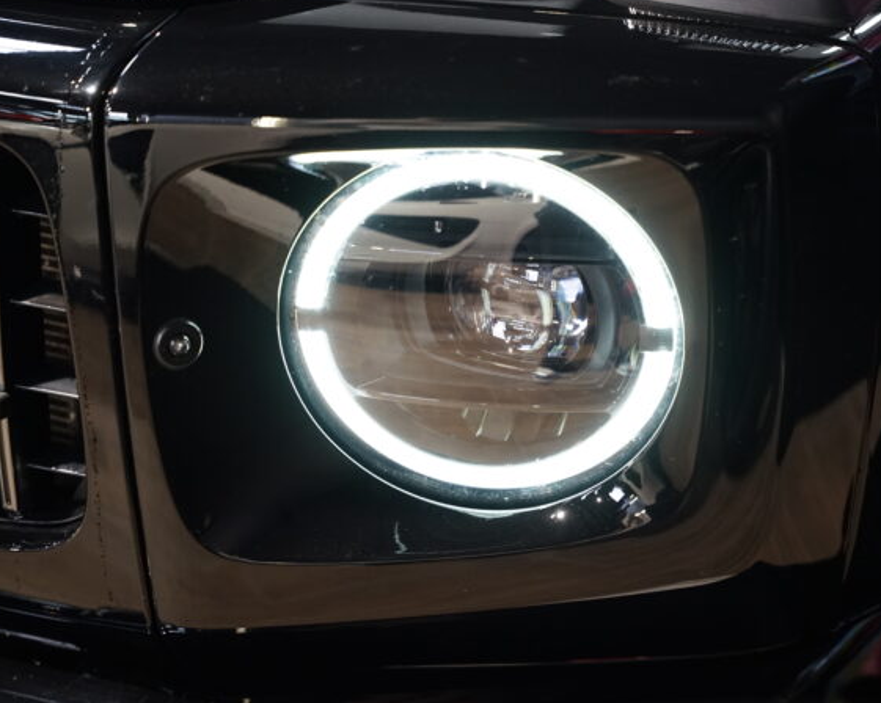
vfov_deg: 17.1
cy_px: 328
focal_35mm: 90
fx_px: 2345
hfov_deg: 21.3
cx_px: 477
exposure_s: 1/80
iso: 1600
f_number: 2.8
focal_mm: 70
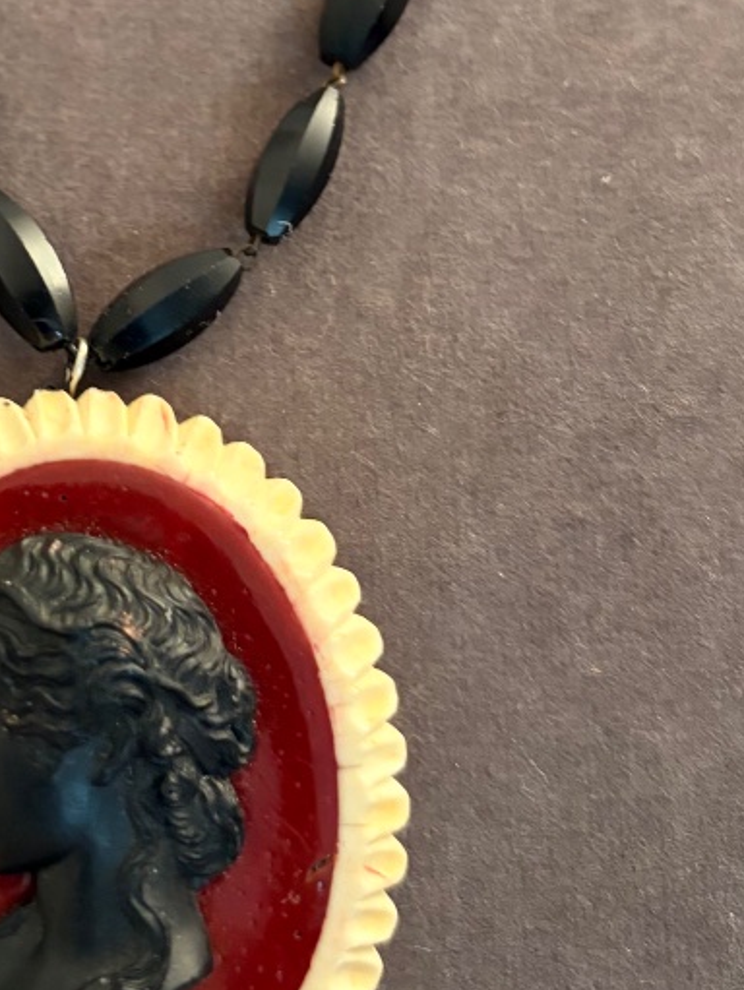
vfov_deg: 31.0
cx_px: 89
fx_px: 1746
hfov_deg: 23.5
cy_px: 219
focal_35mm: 61
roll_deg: +8.7
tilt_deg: -32.4
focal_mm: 5.96
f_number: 1.6
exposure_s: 1/50
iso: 500
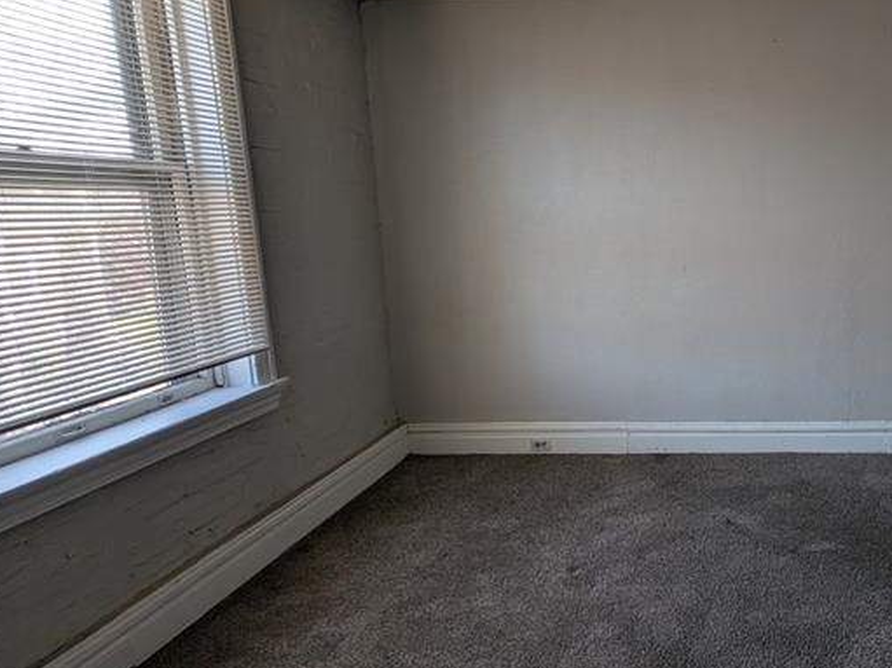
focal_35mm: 24
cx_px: 710
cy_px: 317
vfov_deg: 56.8
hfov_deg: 65.3
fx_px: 618
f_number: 1.7
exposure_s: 1/109
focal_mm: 2.02
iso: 43
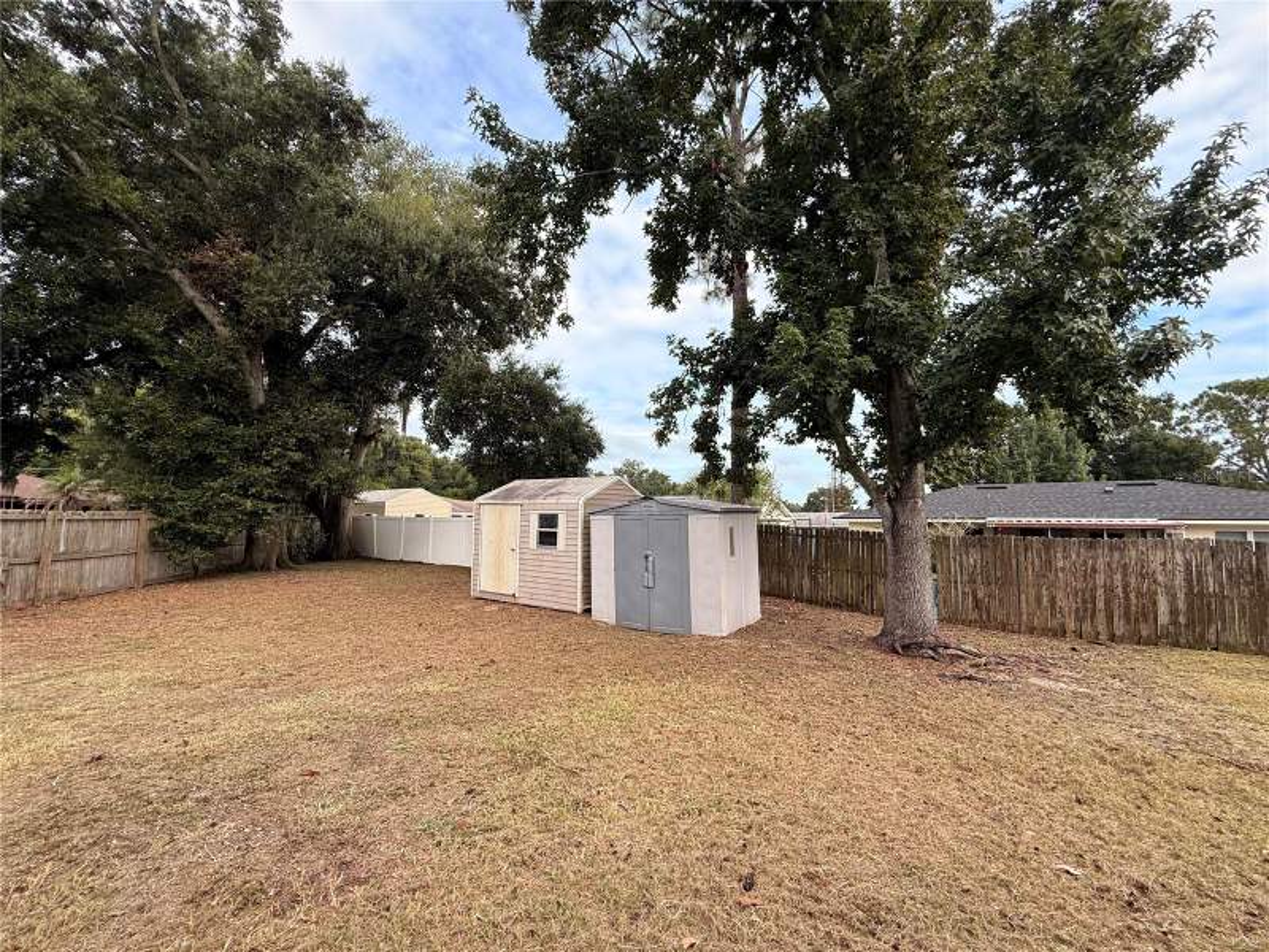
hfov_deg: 102.1
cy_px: 476
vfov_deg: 85.7
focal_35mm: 14
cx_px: 634
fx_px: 513
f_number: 2.2
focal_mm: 2.22
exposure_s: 1/799
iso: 50
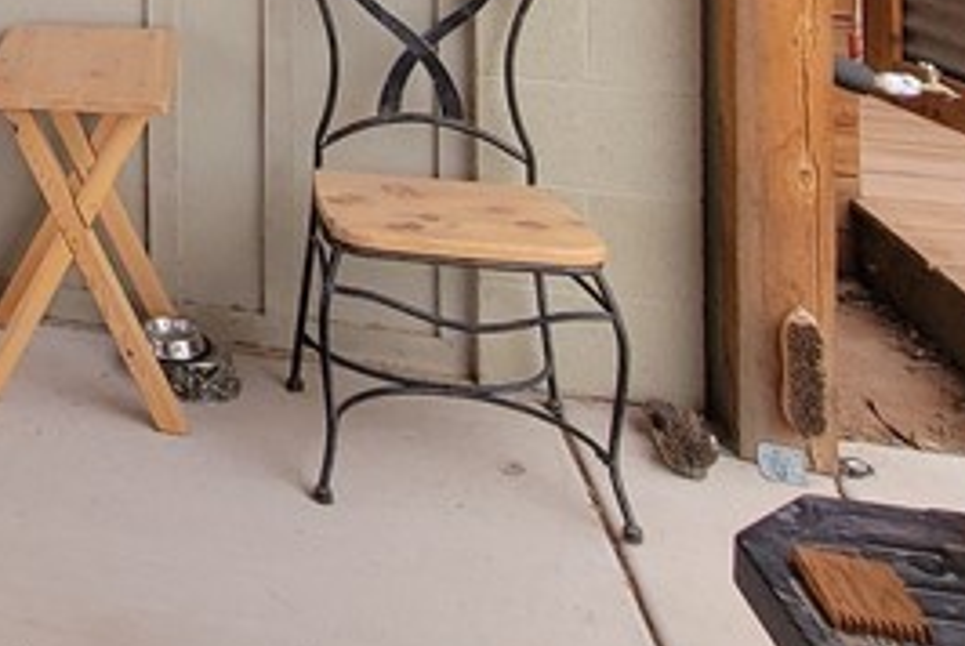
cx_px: -258
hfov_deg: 30.8
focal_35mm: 52
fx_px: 1395
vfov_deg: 20.8
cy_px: -406
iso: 50
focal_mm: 2.2
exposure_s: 1/266
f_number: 2.2
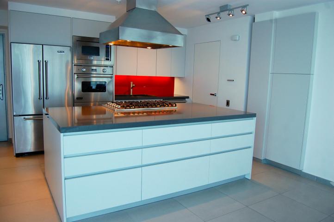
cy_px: 111
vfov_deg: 47.8
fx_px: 250
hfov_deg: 67.4
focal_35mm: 27
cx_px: 167
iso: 400
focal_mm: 18
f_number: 4.5
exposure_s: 1/80
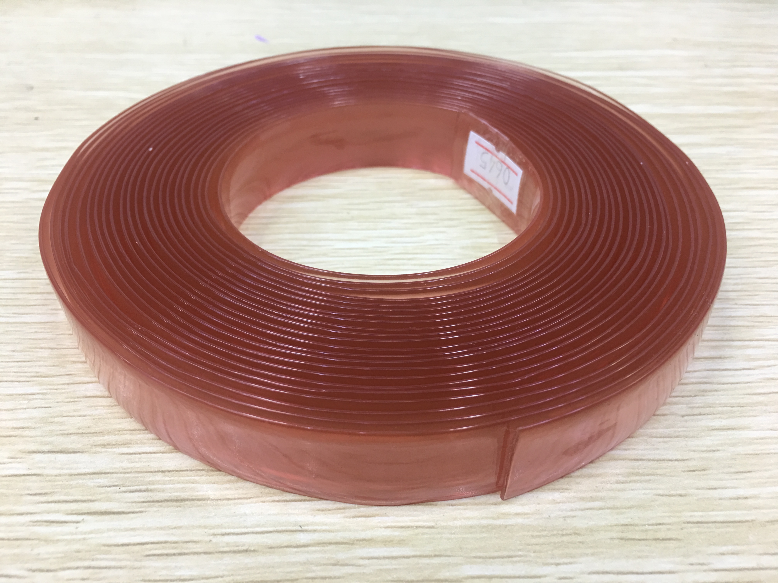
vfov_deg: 48.2
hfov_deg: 61.7
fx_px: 652
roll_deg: -0.2
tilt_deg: -42.6
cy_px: 292
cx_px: 389
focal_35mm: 29
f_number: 2.2
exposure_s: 1/17
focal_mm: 4.15
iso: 50
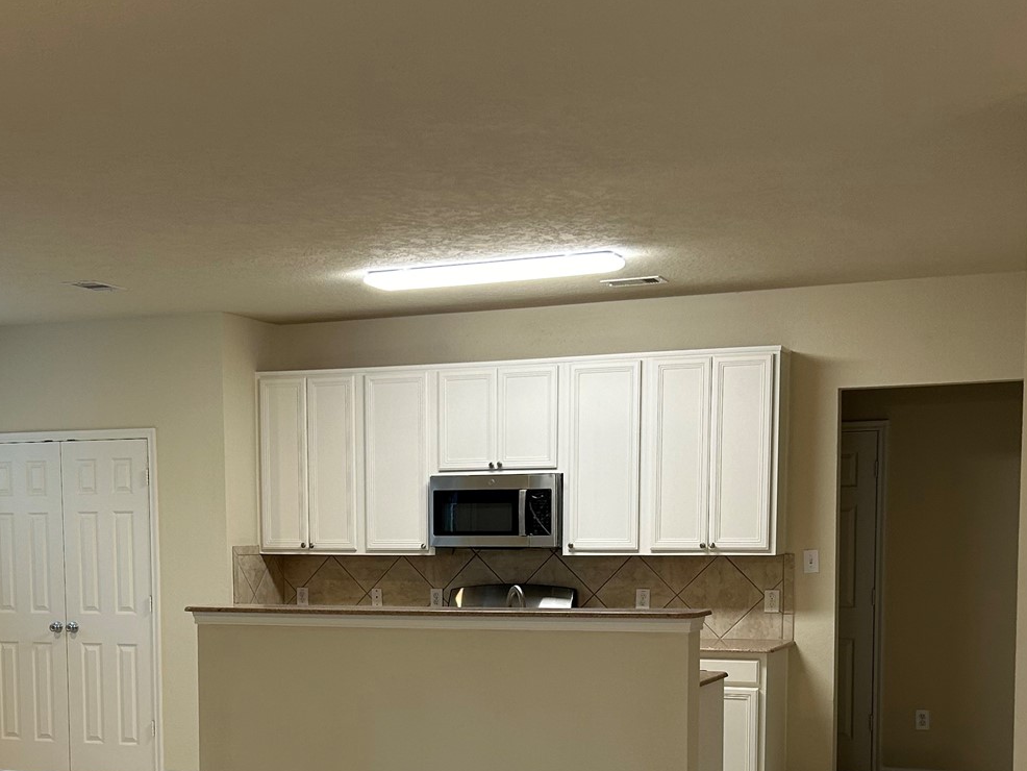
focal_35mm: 54
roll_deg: +0.6
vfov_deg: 26.3
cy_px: 662
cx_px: 392
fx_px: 1602
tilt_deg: -5.0
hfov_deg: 35.4
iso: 80
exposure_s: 1/60
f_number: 1.5
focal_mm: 5.7
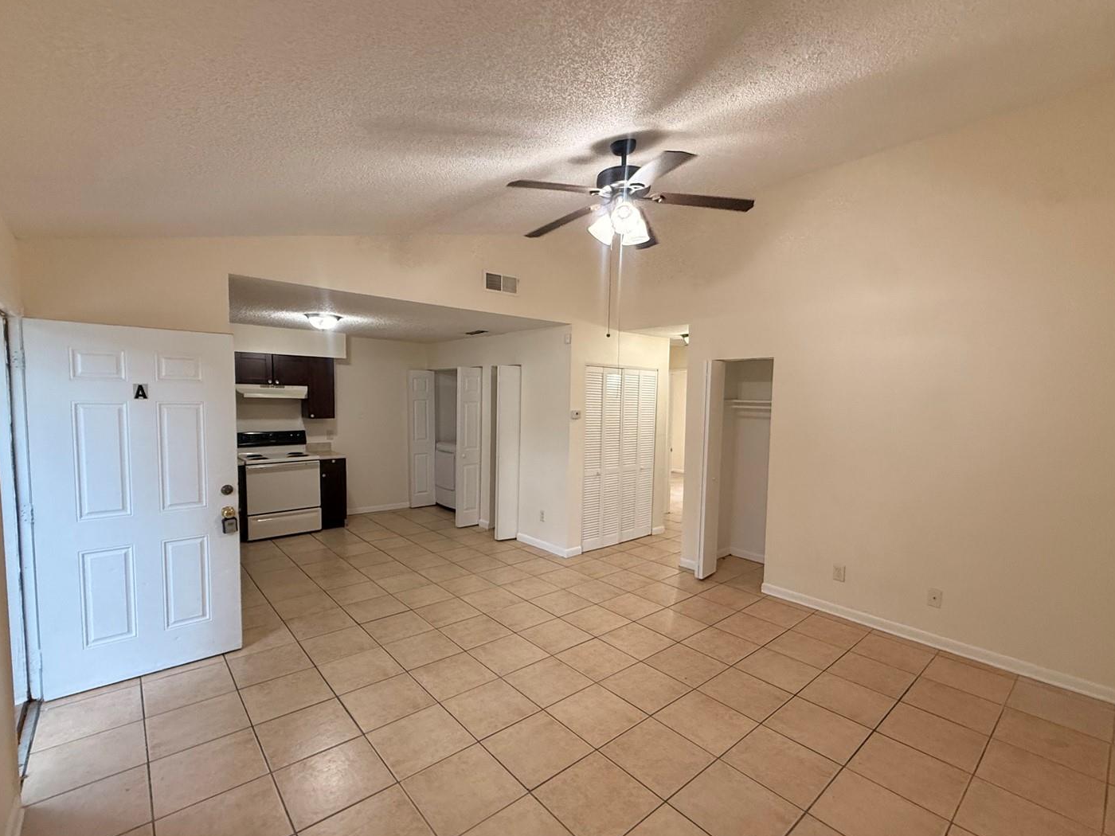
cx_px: 565
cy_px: 433
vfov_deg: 78.1
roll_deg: -0.3
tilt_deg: -2.3
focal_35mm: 16
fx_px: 515
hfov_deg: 94.5
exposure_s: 1/120
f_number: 2.2
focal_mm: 2.22
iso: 500
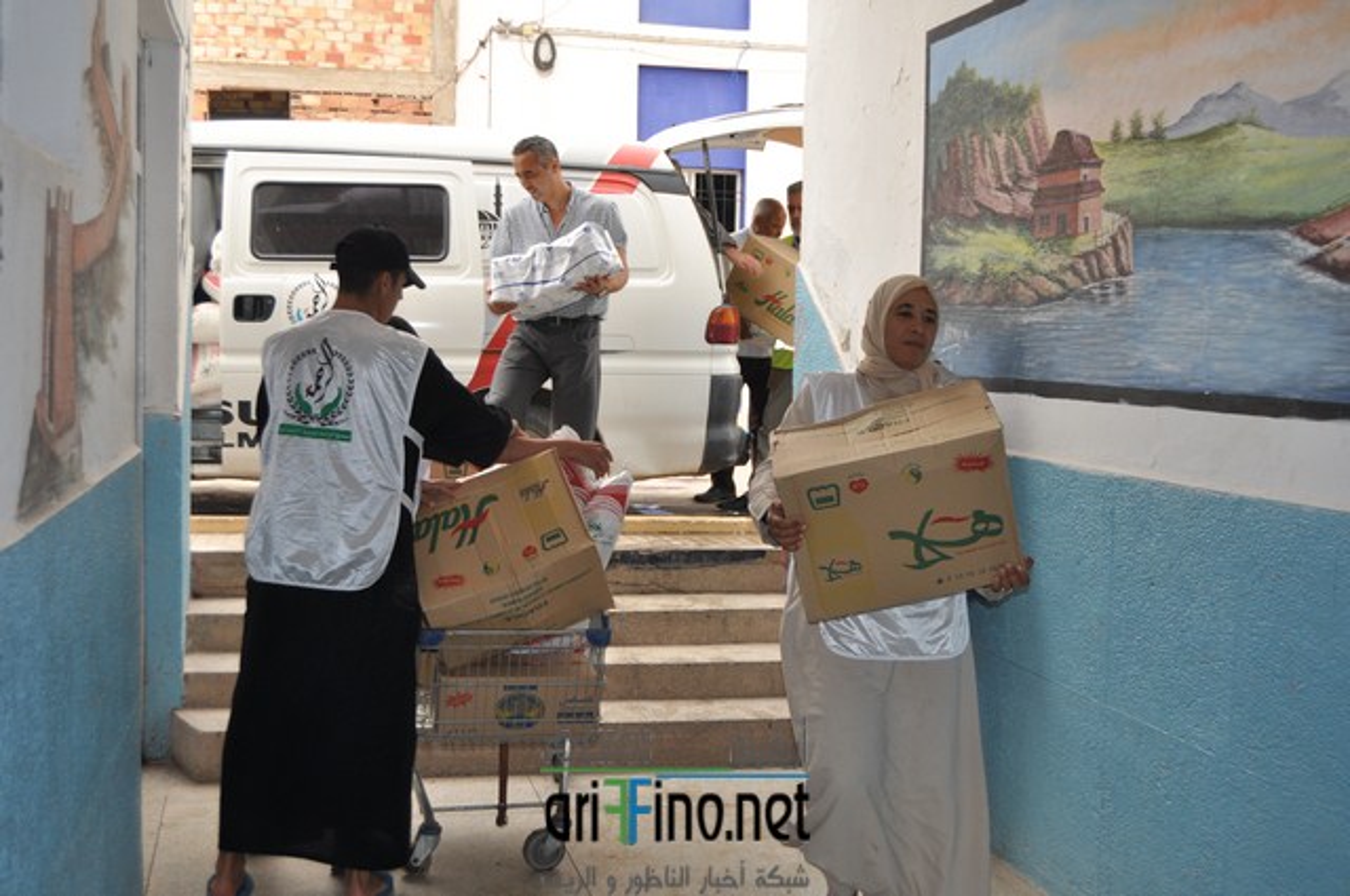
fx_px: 1742
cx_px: 675
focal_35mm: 46
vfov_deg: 28.9
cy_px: 448
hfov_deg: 42.4
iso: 200
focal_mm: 31
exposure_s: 1/200
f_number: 5.6
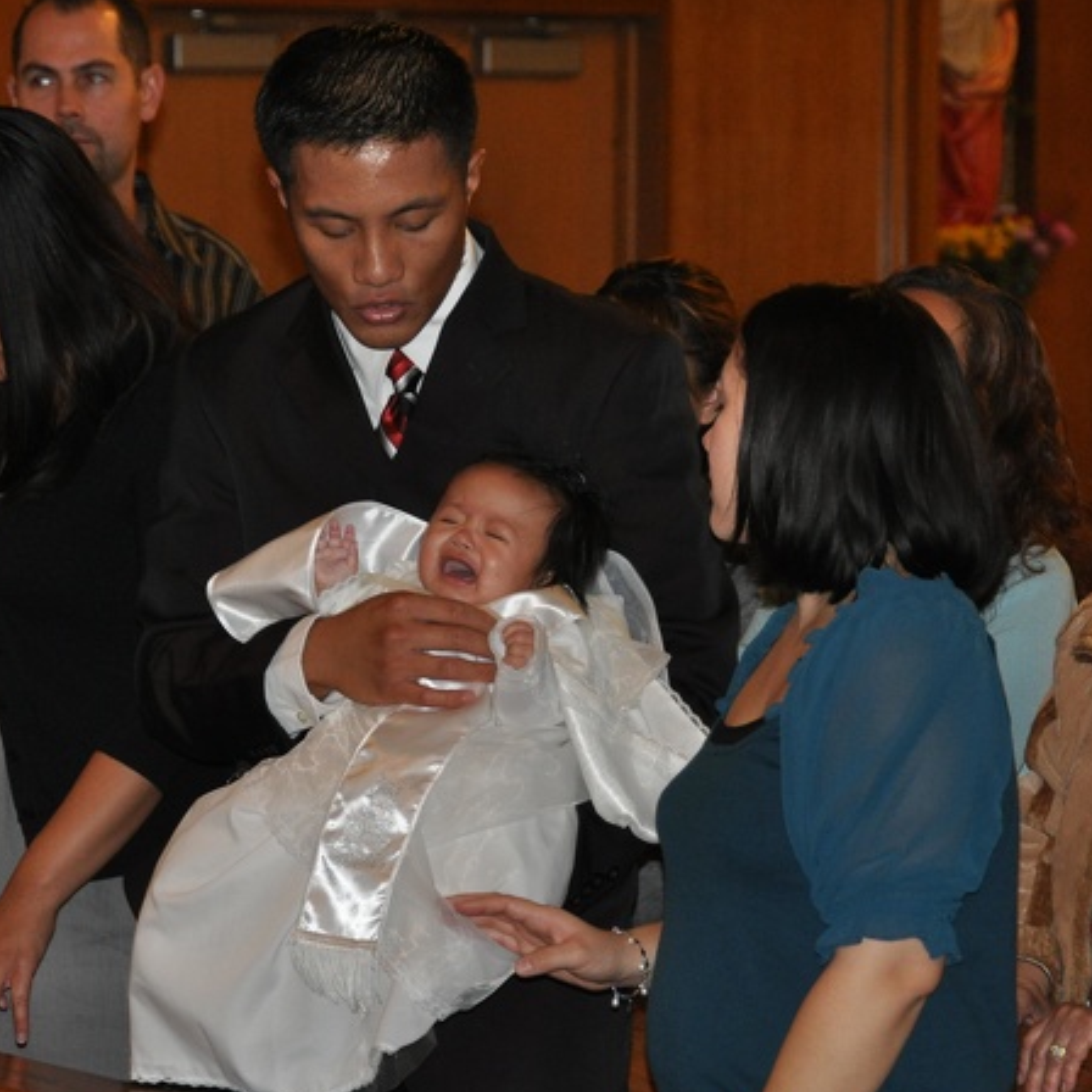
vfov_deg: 9.7
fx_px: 6424
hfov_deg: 9.7
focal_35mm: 180
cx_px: 436
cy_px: 558
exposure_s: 1/60
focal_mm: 80
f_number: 5
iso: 800
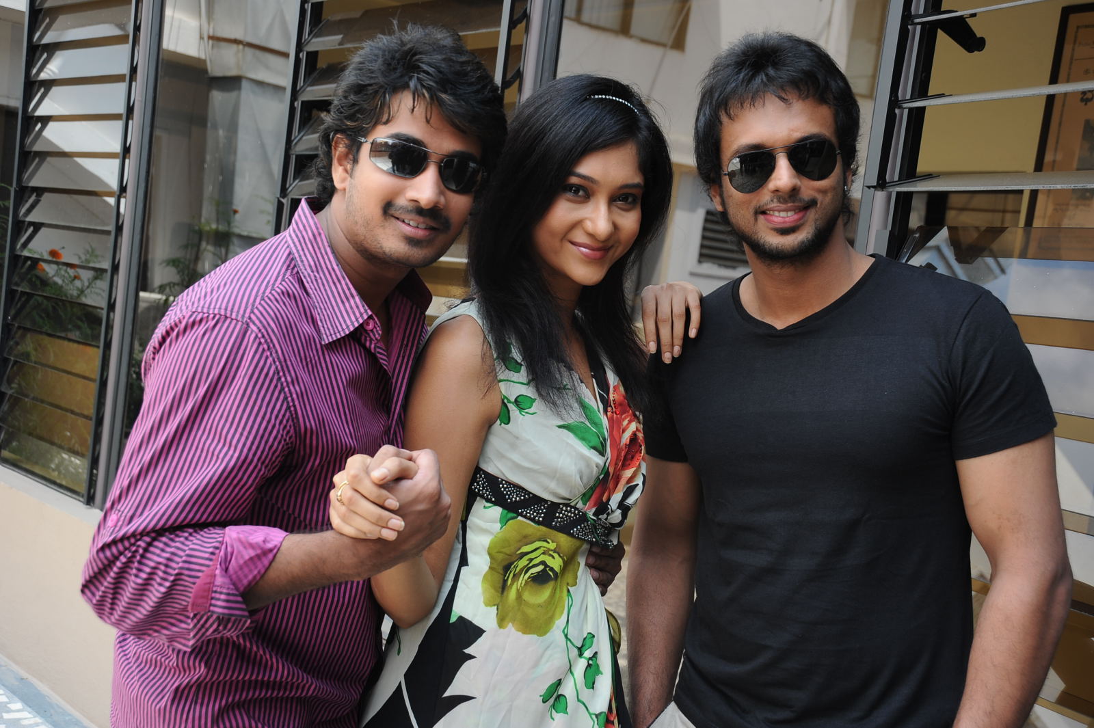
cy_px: 364
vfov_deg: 29.8
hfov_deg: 43.6
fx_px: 1367
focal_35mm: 45
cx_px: 547
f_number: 7.1
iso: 320
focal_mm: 45
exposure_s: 1/125
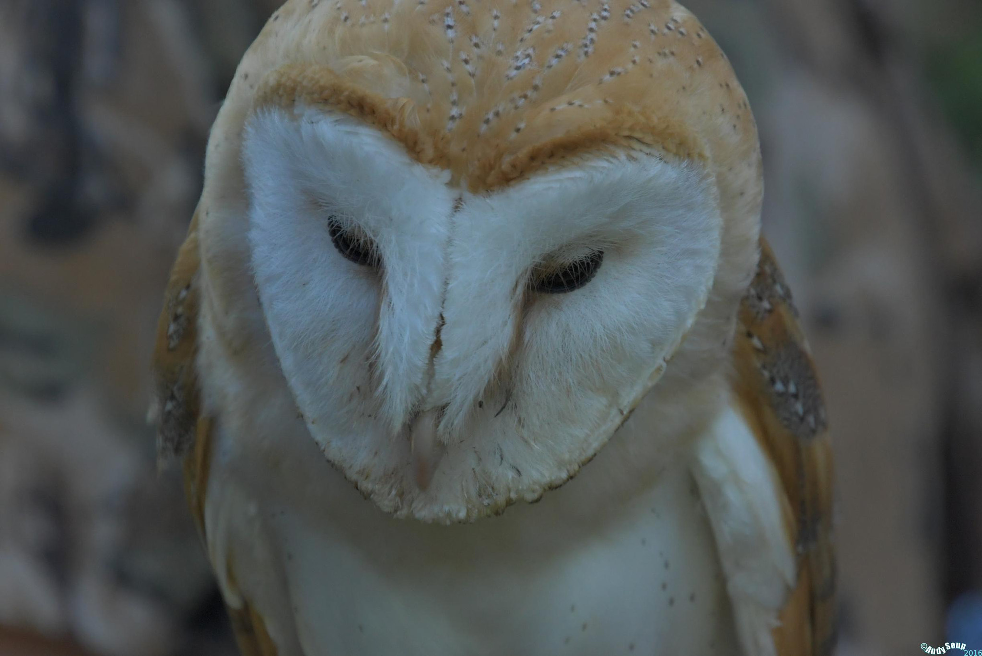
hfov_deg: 8.2
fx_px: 6823
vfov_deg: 5.5
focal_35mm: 250
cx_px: 491
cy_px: 328
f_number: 8
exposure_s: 1/1000
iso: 2000
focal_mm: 125
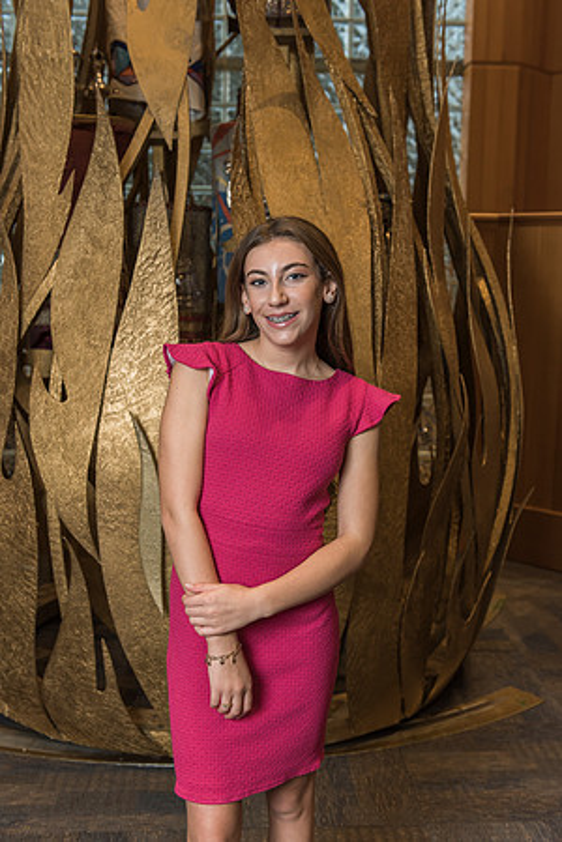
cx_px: 281
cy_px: 421
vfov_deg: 46.4
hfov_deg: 31.9
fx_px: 983
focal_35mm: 42
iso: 800
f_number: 4
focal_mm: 42
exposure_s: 1/160
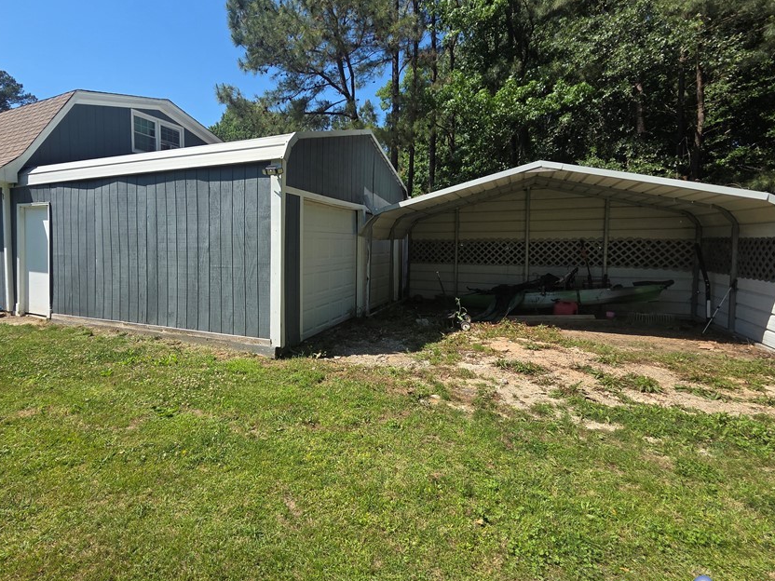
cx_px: 321
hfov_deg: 93.6
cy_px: 265
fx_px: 358
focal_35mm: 16
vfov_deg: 77.9
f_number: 2.2
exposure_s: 1/1668
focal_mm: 2.2
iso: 50
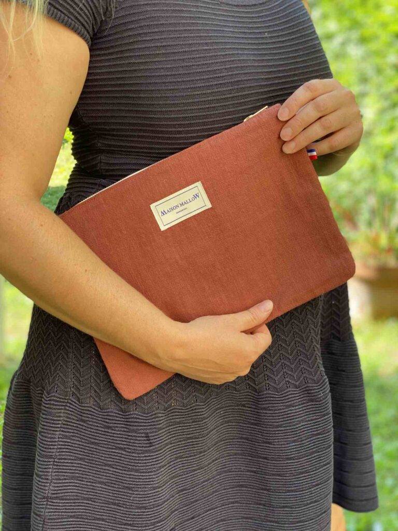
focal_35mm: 52
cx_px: 199
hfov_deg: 28.0
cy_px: 266
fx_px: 797
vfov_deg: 36.8
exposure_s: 1/122
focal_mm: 6
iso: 50
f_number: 2
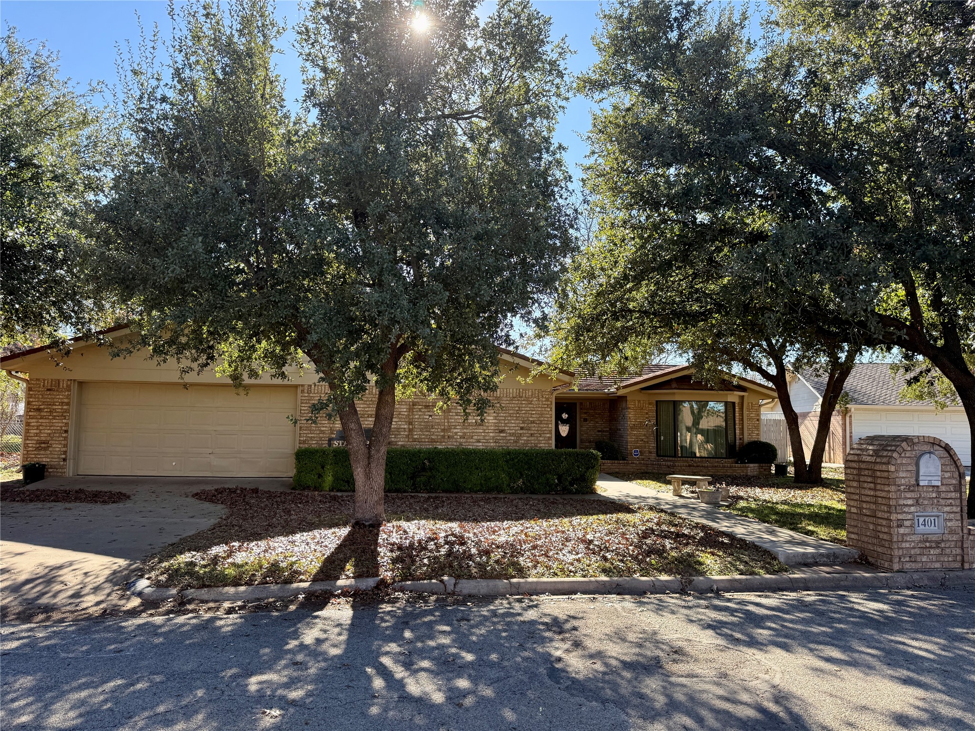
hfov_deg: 71.6
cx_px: 488
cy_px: 366
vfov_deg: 56.8
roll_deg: -1.3
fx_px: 676
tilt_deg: +6.0
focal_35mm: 24
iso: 100
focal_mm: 6.76
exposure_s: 1/931
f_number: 1.78
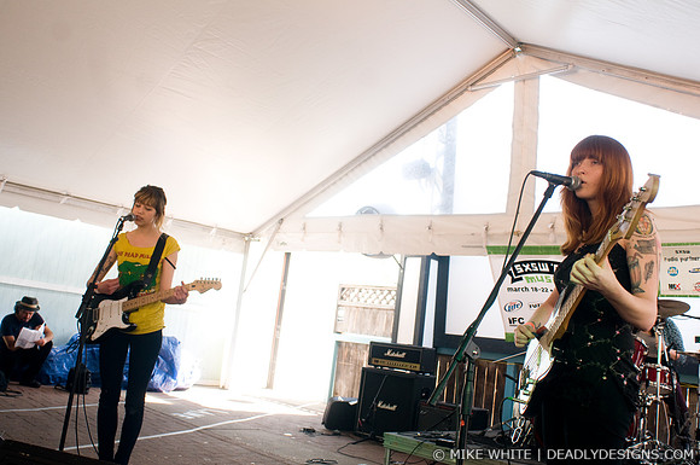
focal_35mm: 30
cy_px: 232
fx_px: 583
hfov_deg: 62.0
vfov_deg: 43.5
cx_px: 350
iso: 400
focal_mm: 20
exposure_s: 1/200
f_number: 4
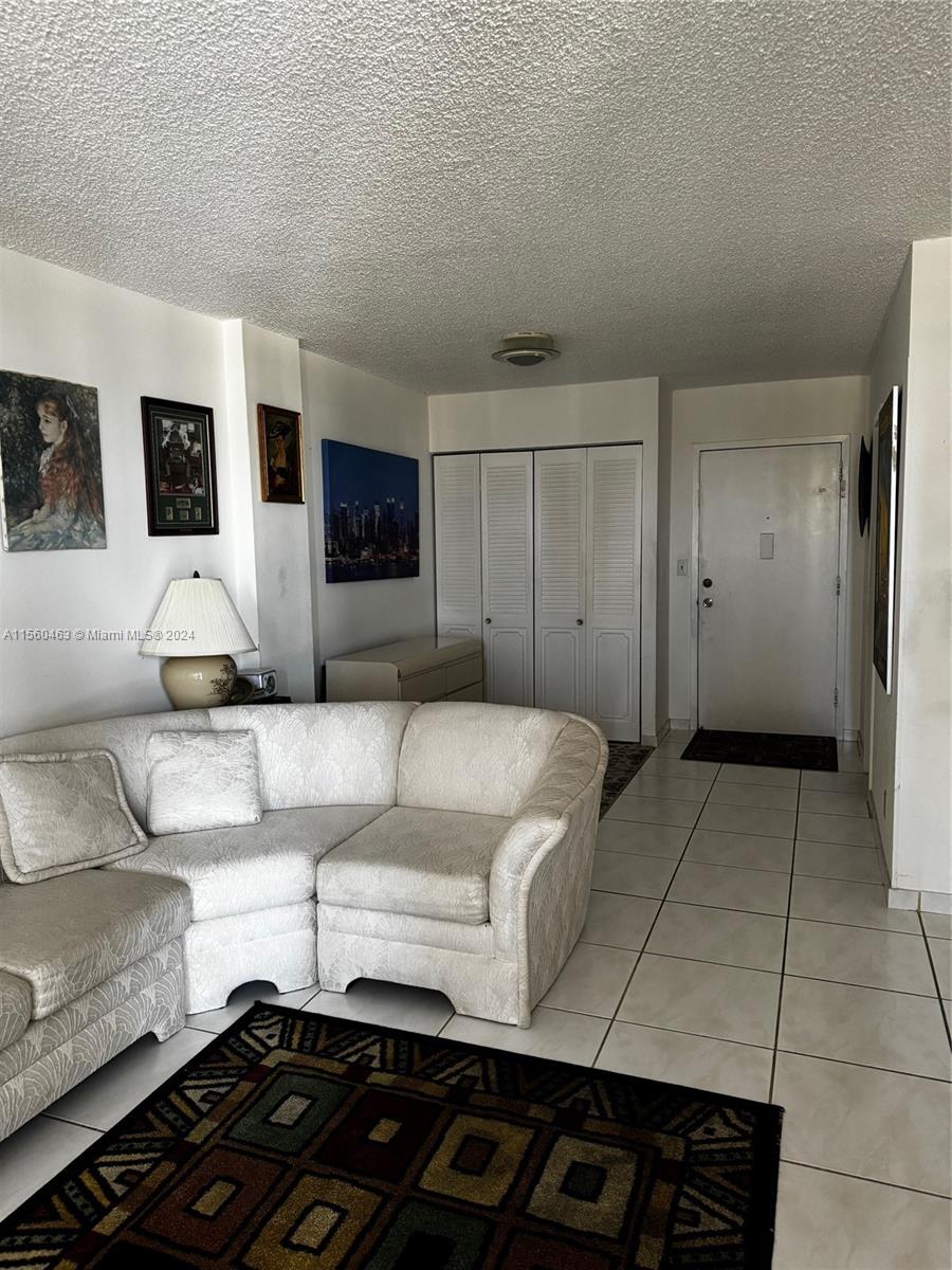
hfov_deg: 56.8
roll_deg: +0.9
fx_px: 880
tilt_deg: -5.6
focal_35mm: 24
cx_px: 476
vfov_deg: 71.6
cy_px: 635
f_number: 1.78
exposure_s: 1/60
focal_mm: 6.76
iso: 320
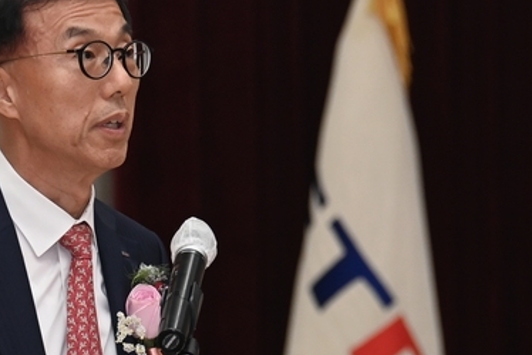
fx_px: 6130
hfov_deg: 5.0
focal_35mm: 415
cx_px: 196
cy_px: 199
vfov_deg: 3.3
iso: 1250
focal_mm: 165
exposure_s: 1/60
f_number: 5.6
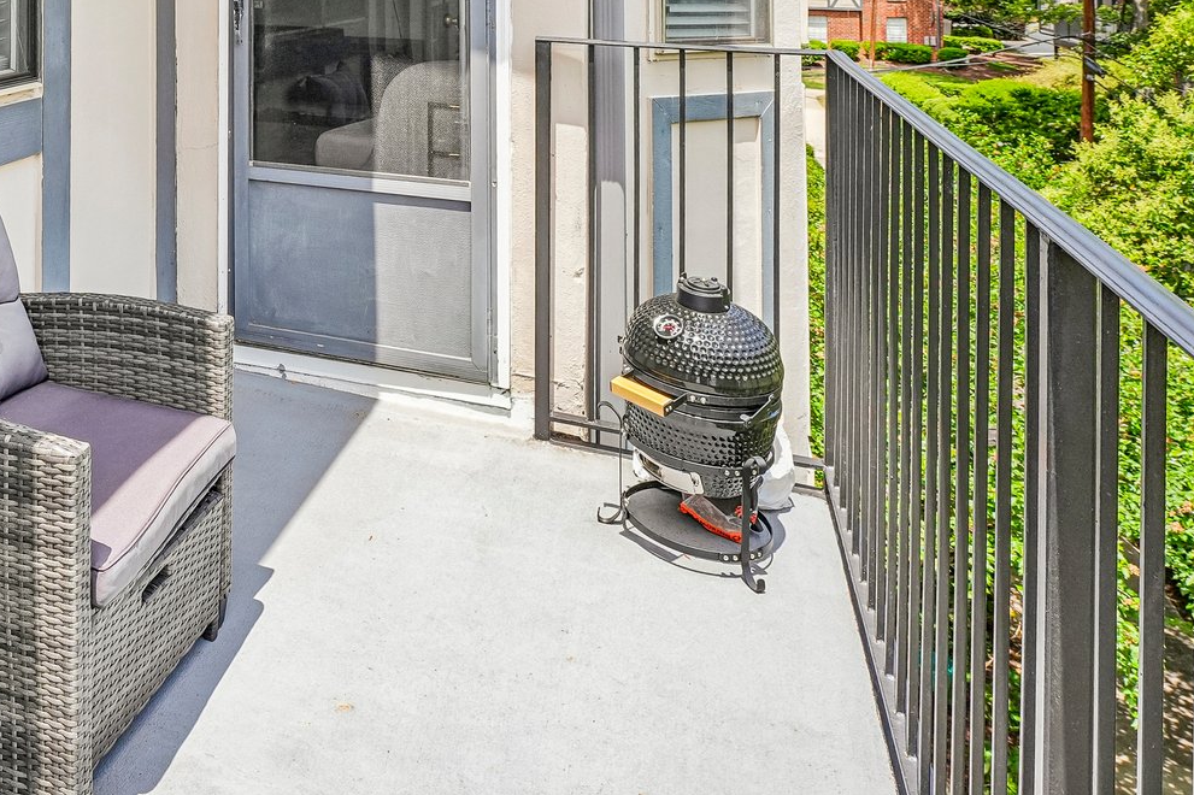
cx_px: 137
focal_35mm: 31
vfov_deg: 38.1
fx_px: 1028
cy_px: 20
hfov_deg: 53.4
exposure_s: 1/250
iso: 320
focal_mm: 15
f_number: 8
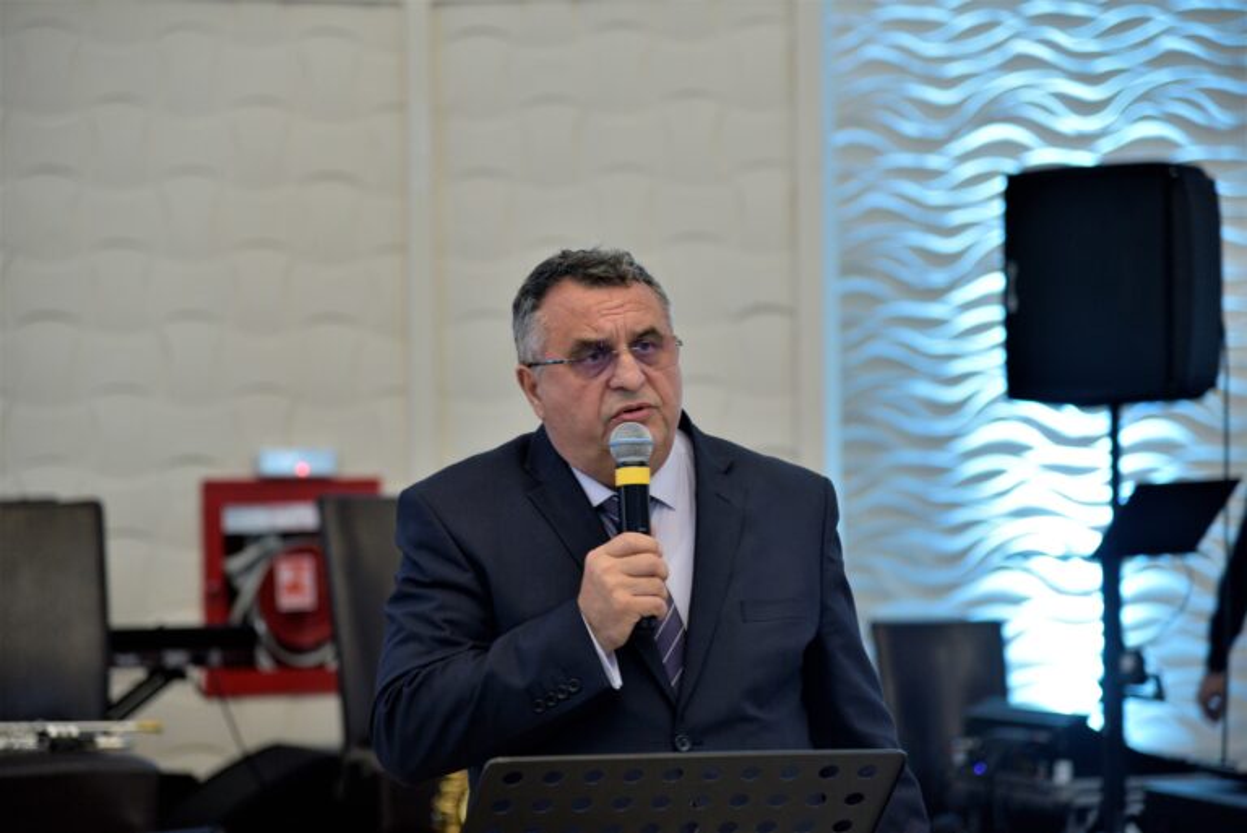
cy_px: 416
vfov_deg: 11.4
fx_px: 4159
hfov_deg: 17.1
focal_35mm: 120
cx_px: 624
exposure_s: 1/60
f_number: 4
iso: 1100
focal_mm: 120
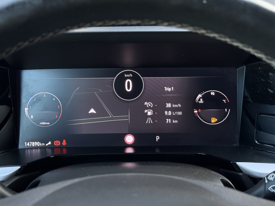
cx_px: 138
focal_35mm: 48
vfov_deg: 30.3
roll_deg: +0.2
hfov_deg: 39.7
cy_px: 103
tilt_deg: -20.9
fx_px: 381
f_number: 1.78
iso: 200
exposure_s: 1/90
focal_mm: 6.76
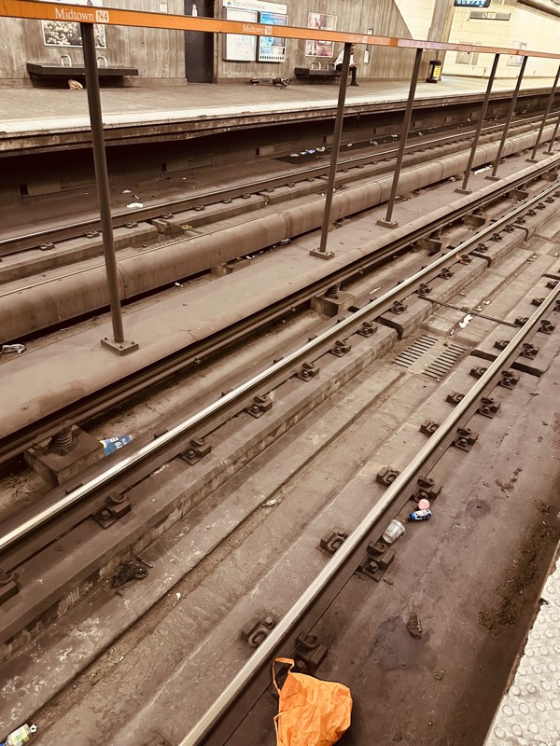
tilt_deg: -31.7
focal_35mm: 24
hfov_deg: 56.8
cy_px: 373
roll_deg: -4.5
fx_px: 518
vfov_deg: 71.6
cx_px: 280
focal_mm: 6.86
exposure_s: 1/40
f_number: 1.78
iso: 800
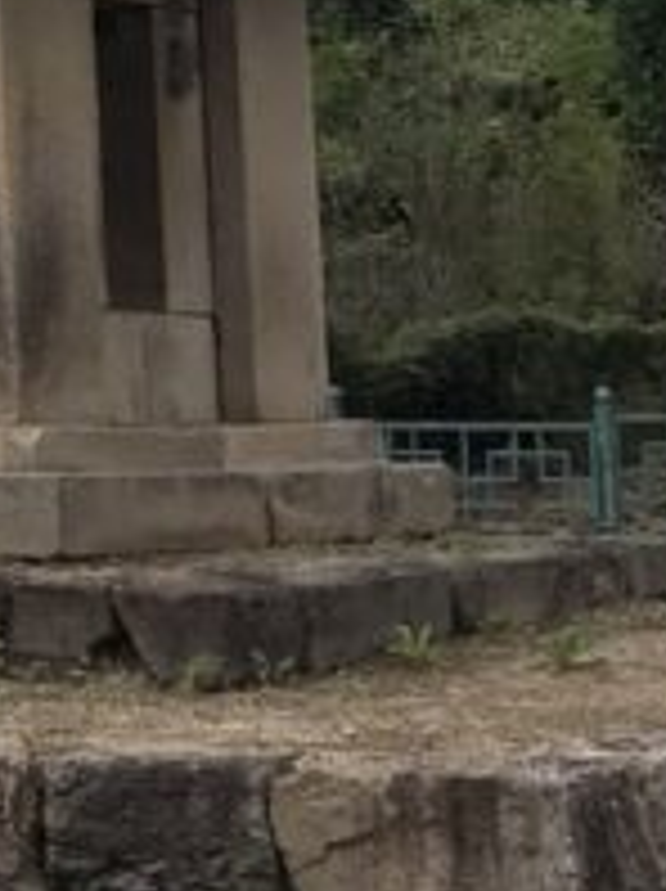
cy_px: -63
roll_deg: +0.6
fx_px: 3728
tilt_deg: +8.4
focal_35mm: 145
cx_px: -778
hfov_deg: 9.4
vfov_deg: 13.4
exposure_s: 1/544
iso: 20
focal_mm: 3.99
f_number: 1.8
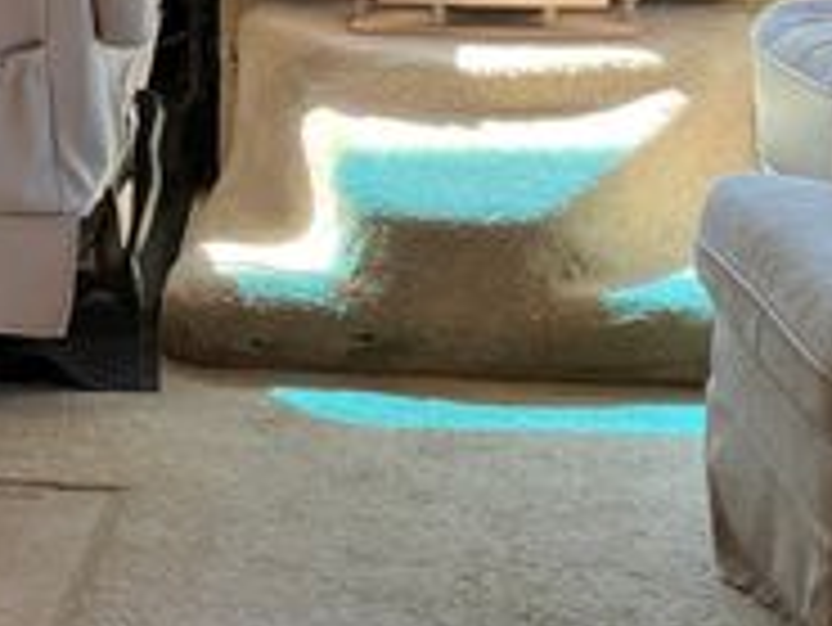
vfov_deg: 9.5
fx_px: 3728
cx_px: -193
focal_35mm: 155
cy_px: 32
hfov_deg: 12.4
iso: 32
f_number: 1.8
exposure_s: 1/121
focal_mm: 3.99
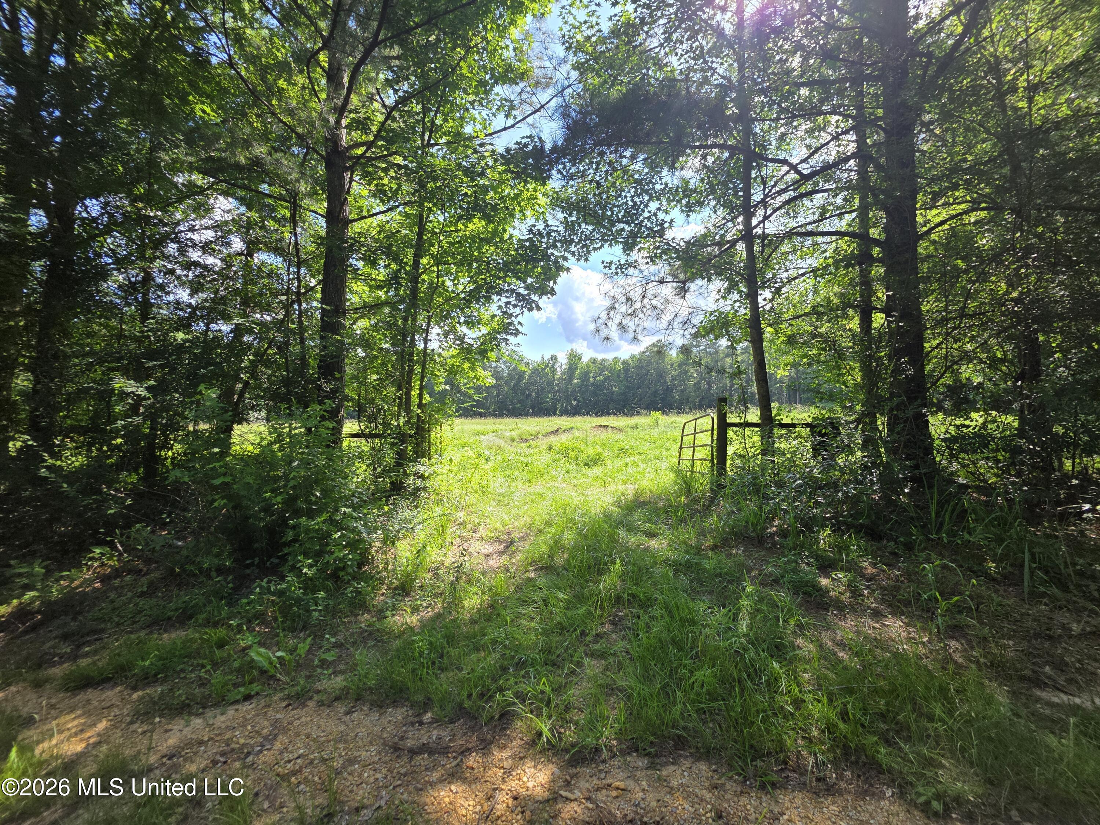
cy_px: 412
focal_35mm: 13
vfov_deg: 89.9
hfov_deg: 106.2
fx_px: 413
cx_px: 550
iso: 40
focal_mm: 2.2
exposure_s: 1/670
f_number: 1.9
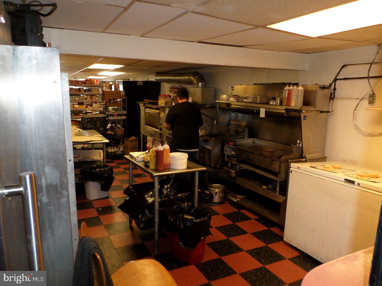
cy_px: 143
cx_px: 191
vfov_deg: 54.9
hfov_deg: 69.4
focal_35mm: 25
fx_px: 276
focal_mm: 4.5
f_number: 2.5
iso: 100
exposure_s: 1/30
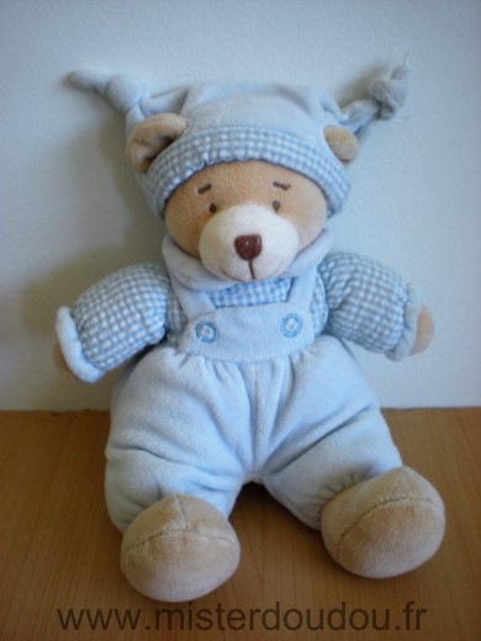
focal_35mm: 38
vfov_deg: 49.0
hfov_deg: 37.7
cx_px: 240
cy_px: 320
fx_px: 704
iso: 153
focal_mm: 6.3
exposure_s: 1/54.8
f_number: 3.1
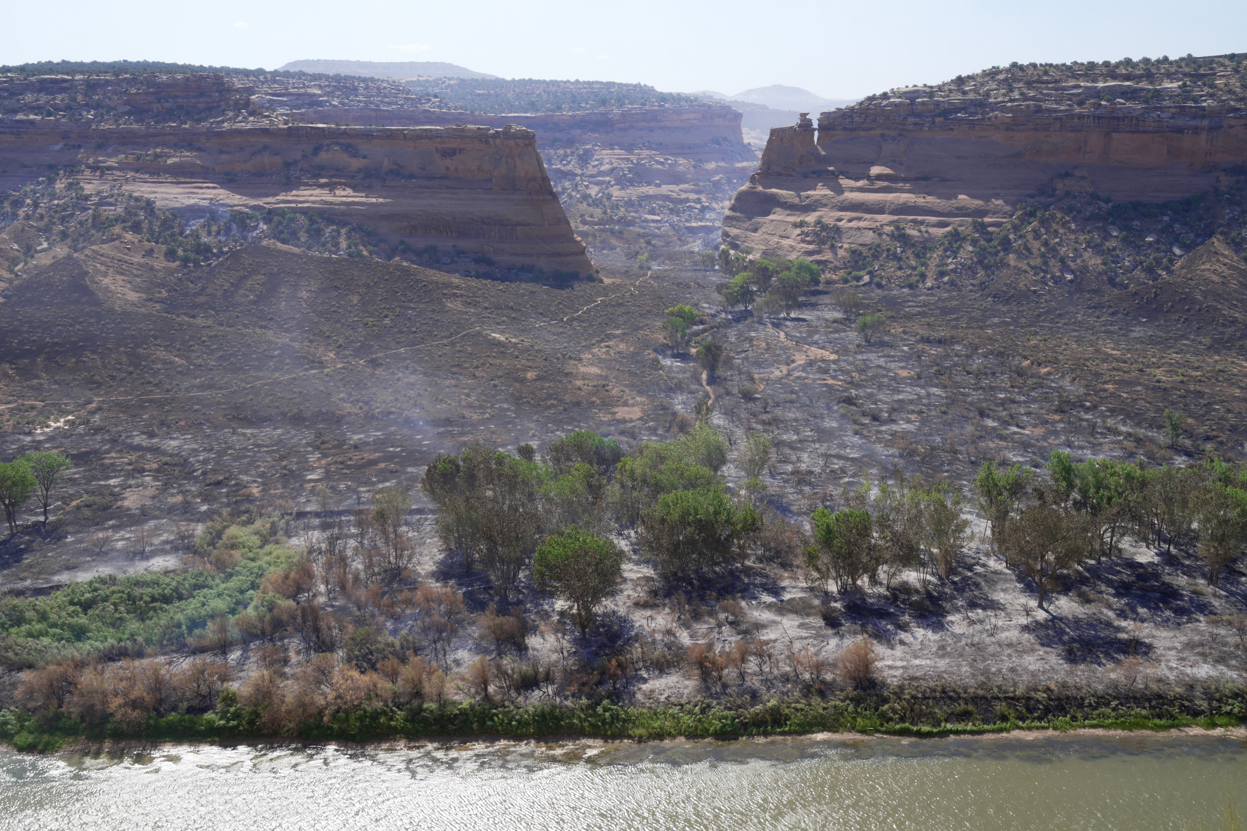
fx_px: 1039
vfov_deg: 43.6
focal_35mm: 30
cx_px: 624
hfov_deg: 61.9
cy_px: 416
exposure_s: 1/250
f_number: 9
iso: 200
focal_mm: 30
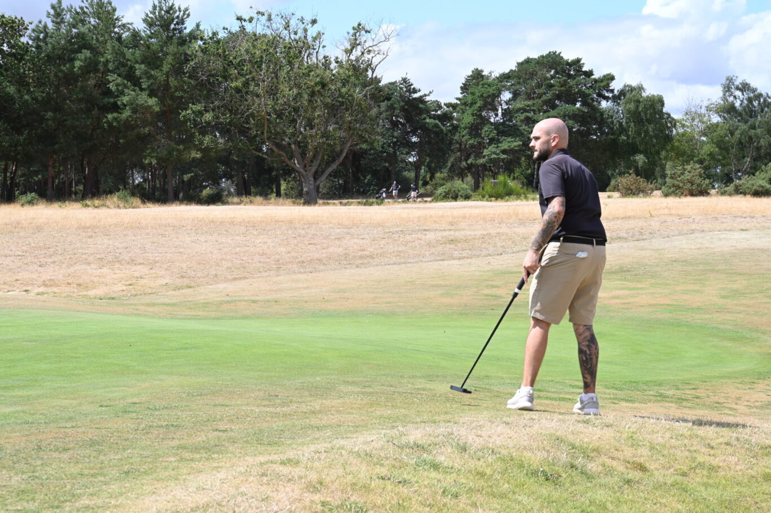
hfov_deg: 28.9
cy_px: 256
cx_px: 386
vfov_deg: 19.4
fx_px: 1498
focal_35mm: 70
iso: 200
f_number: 16
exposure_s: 1/100
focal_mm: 70
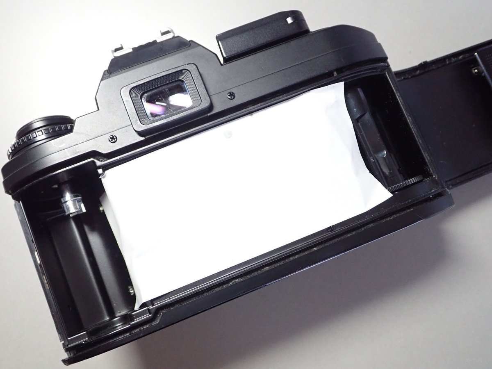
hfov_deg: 52.6
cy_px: 184
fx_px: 497
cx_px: 246
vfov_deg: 40.7
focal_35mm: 35
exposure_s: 1/80
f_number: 2.6
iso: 800
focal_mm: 6.42
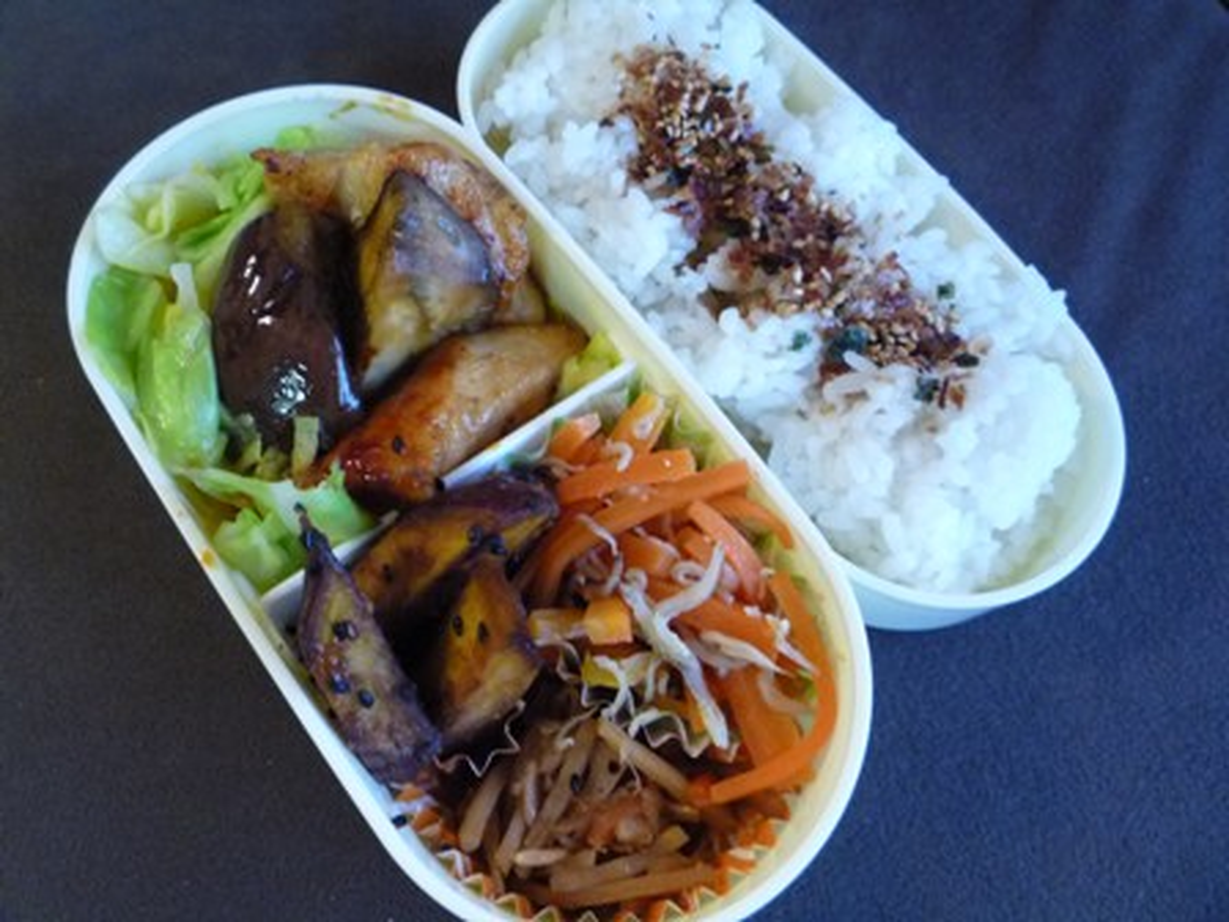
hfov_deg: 60.0
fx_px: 1065
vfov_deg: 46.8
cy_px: 461
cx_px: 614
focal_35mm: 30
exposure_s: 1/8
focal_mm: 5.2
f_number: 3.3
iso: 400
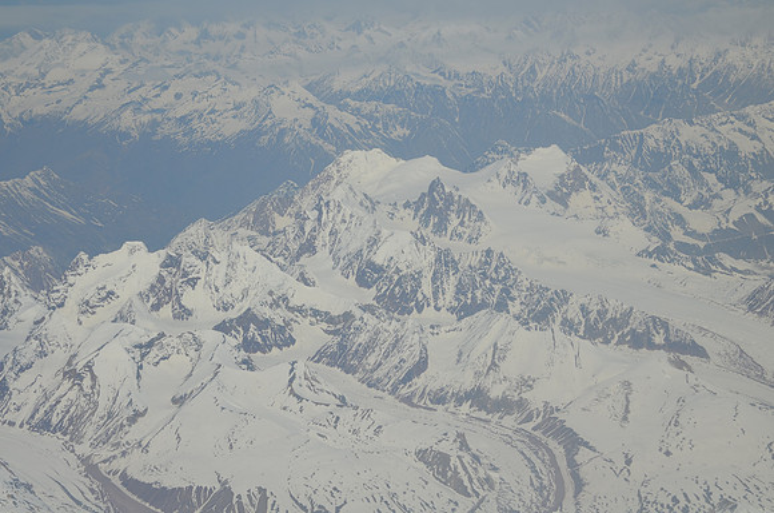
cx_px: 387
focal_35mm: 129
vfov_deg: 10.6
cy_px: 256
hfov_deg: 15.9
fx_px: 2767
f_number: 9
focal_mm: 86
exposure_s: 1/320
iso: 100
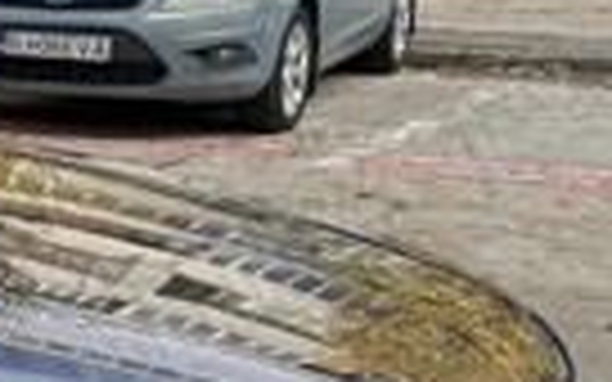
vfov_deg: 11.6
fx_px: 1868
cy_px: 306
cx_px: -662
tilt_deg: -13.0
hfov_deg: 14.8
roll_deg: +1.9
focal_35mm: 112
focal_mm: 6.76
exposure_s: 1/938
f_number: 1.78
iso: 80
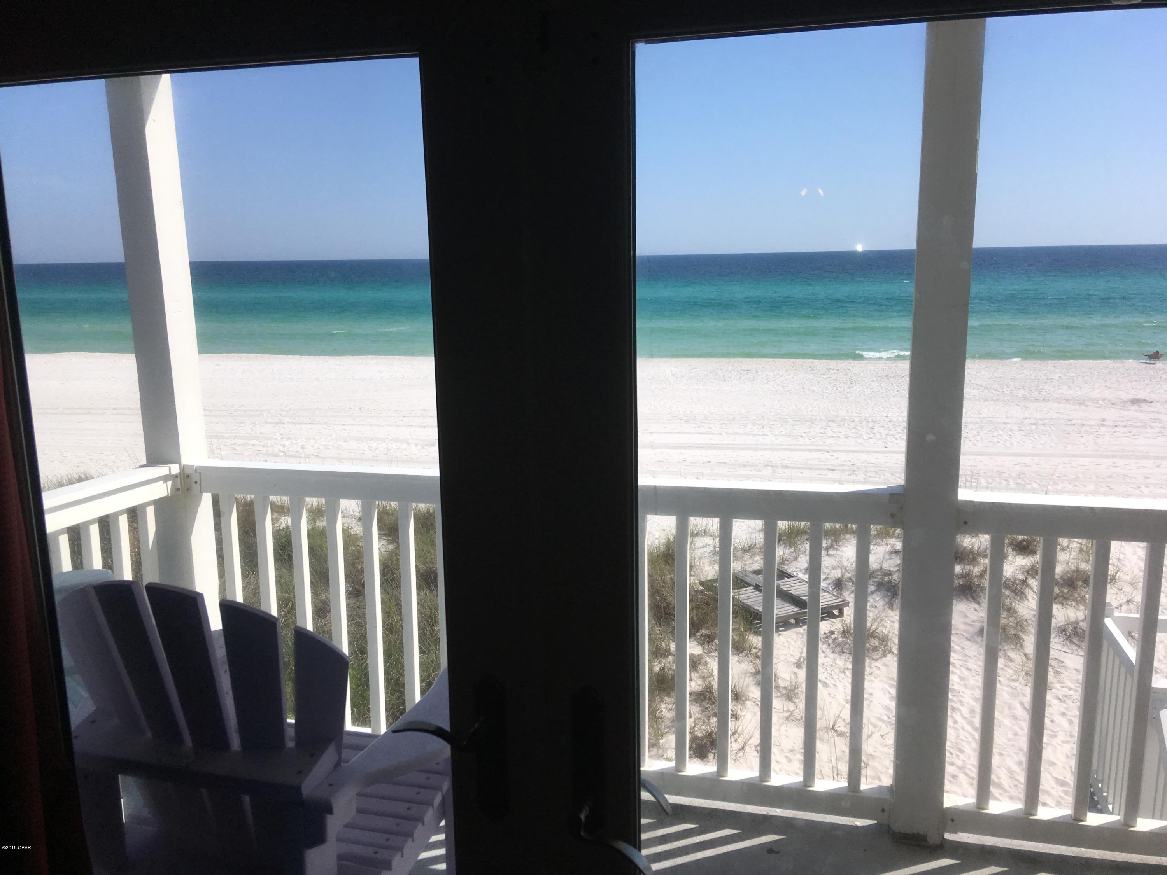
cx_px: 584
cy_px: 438
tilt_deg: -9.8
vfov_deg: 48.2
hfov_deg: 61.7
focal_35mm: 29
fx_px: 978
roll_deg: +0.6
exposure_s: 1/1876
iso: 25
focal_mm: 4.15
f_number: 2.2
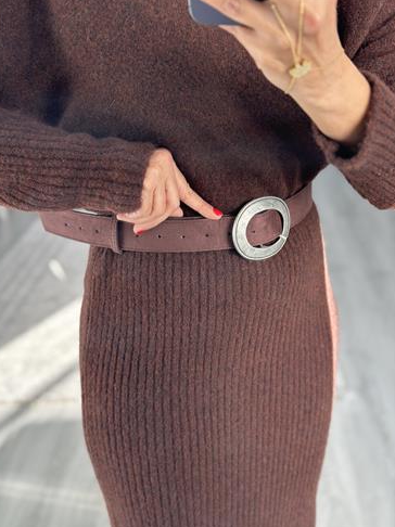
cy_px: 270
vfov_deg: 38.2
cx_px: 192
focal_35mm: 50
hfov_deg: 29.1
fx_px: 761
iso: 125
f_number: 1.78
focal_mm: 6.86
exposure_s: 1/122
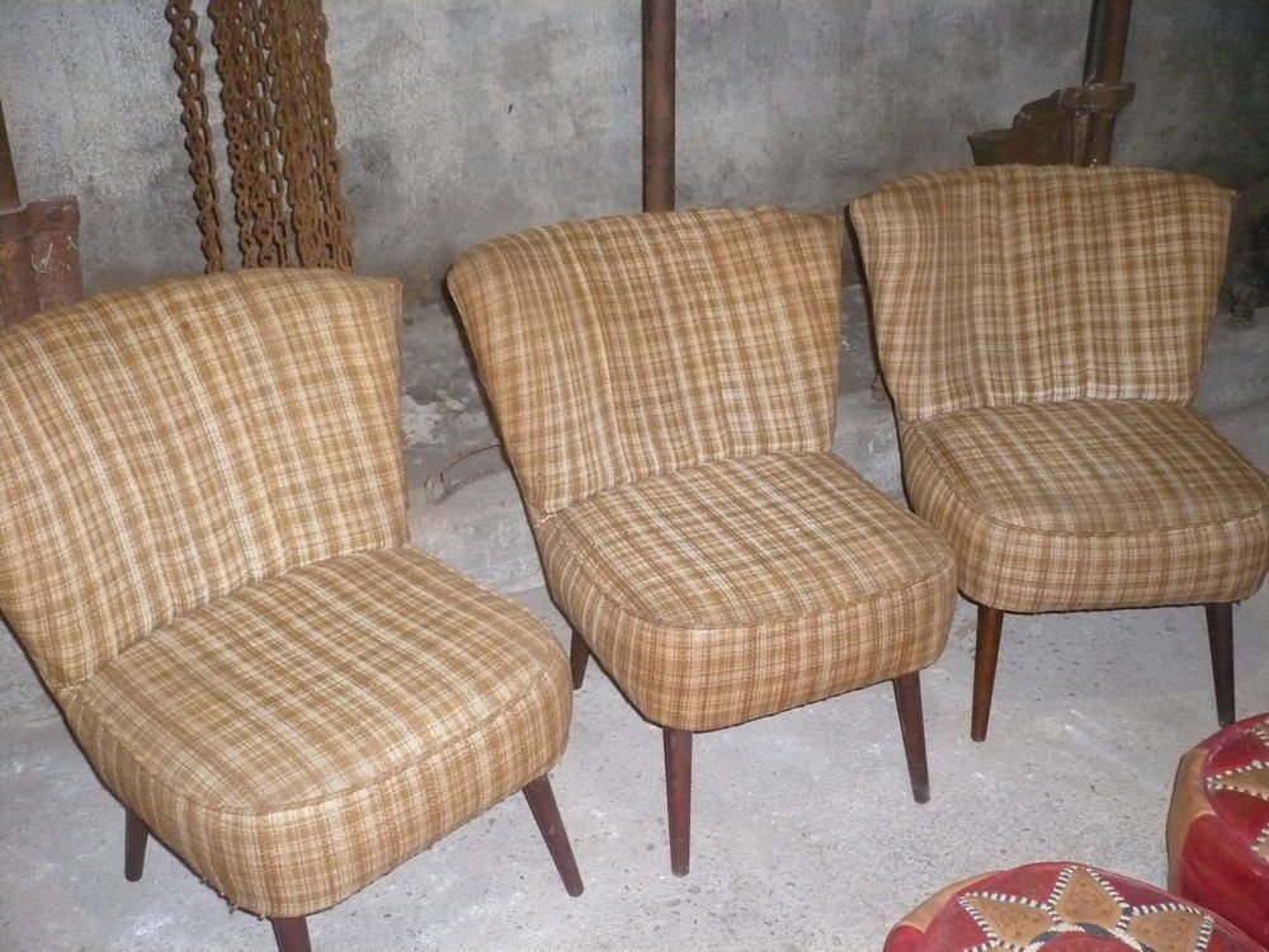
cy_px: 476
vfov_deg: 40.7
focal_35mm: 35
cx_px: 634
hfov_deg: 52.6
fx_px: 1283
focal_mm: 5.8
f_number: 2.8
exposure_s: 1/30
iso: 400
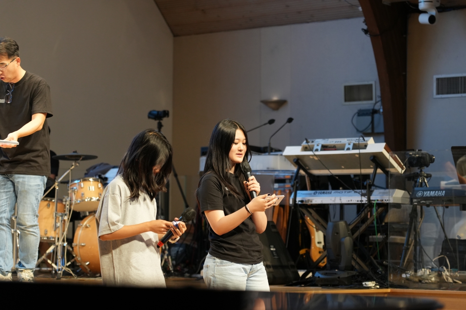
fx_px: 1359
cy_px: 155
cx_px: 233
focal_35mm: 105
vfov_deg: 13.0
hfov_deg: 19.5
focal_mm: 105
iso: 2000
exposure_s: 1/125
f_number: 4
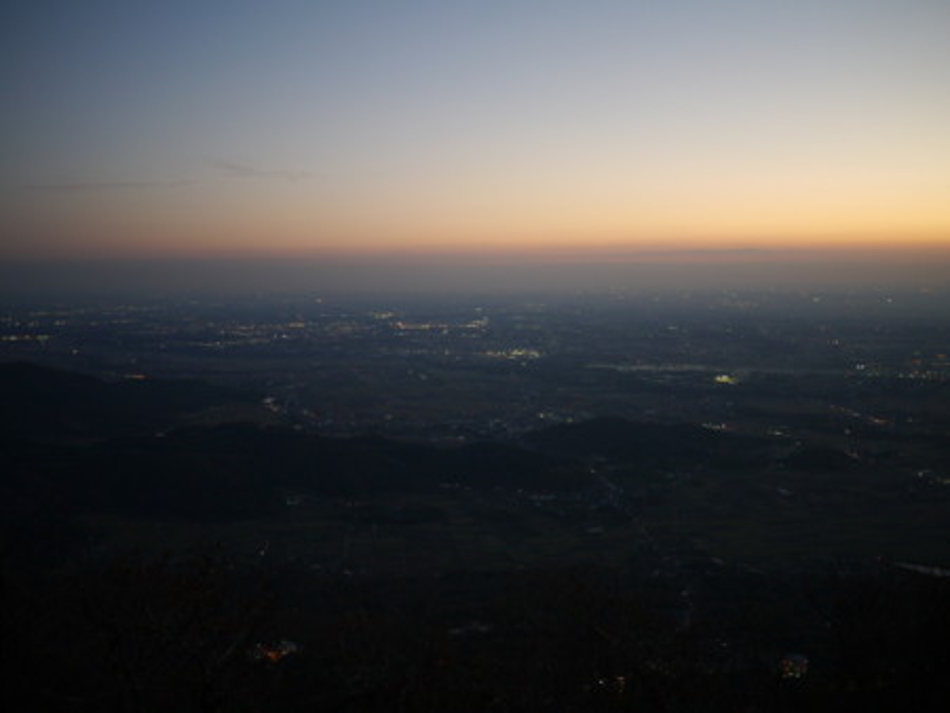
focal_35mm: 40
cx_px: 475
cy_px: 356
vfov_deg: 36.0
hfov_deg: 46.8
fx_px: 1098
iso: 500
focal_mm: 20
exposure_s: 1/60
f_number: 1.7
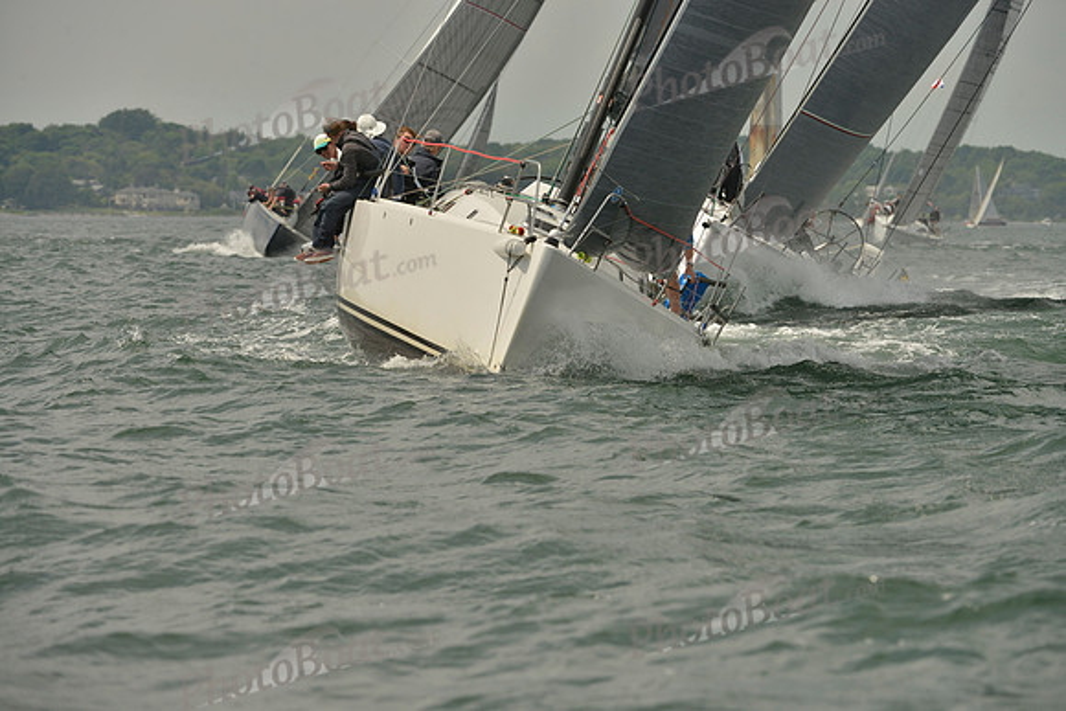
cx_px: 533
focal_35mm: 280
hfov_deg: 7.4
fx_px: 8293
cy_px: 356
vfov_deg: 4.9
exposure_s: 1/1250
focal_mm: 280
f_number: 9
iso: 280
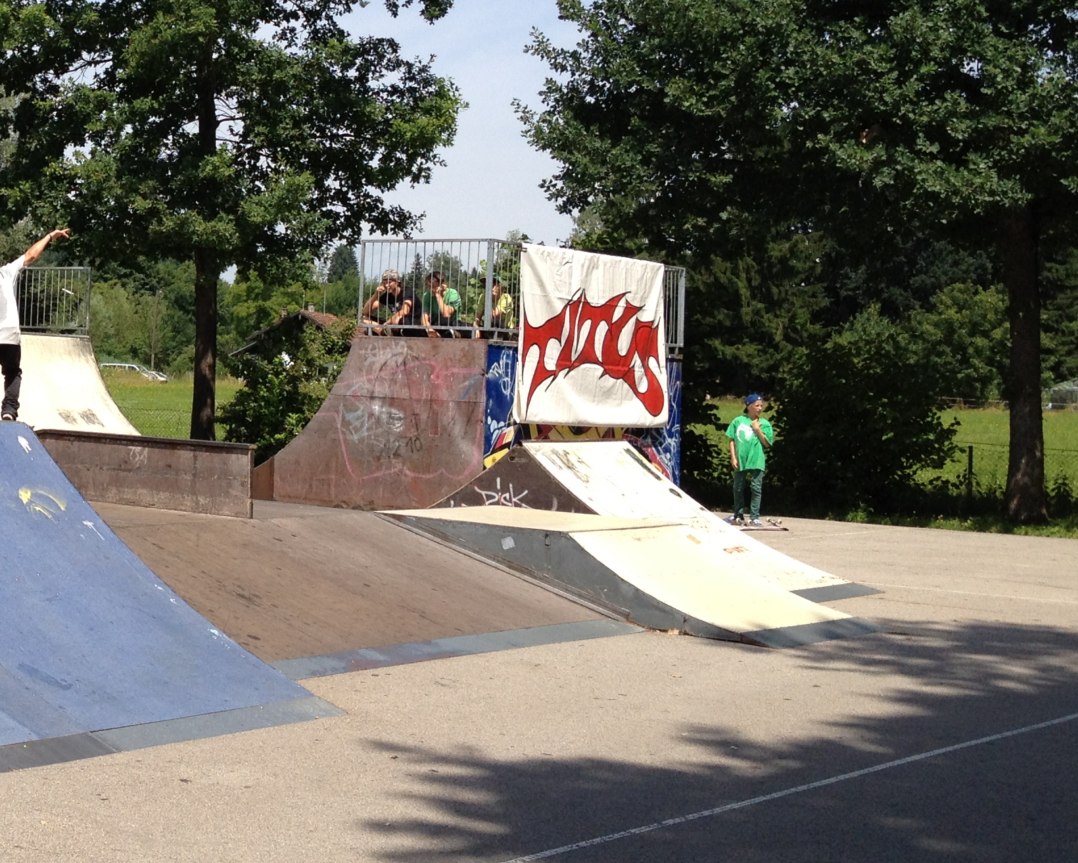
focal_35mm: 68
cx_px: 22
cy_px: 274
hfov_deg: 26.5
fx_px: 2170
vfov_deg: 22.4
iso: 64
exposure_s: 1/1330
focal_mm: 4.28
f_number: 2.4
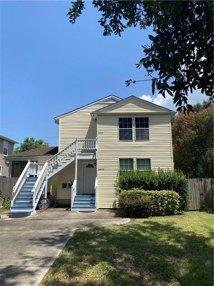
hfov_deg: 53.0
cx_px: 107
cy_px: 143
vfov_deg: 67.3
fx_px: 214
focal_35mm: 26
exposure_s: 1/2571
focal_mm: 4.25
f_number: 1.8
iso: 32
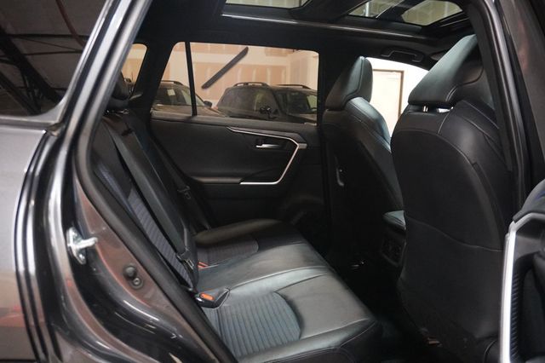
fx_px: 477
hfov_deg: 59.5
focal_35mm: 32
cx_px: 272
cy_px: 182
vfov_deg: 41.7
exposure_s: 1/30
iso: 6400
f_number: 4
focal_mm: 21
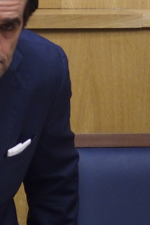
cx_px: -22
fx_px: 4787
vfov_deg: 2.7
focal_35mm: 766
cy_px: 52
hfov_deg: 1.8
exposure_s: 1/125
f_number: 2.8
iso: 800
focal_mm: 64.3
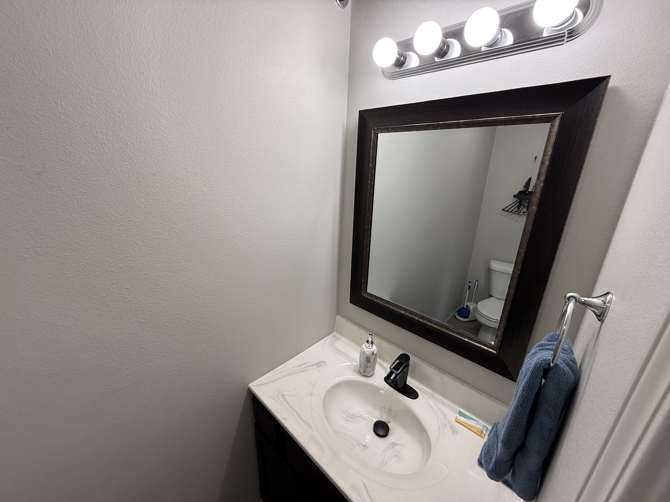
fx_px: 271
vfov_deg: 85.7
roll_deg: -1.4
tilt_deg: -17.6
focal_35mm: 14
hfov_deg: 102.1
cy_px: 251
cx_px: 335
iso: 200
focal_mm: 2.22
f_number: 2.2
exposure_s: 1/120
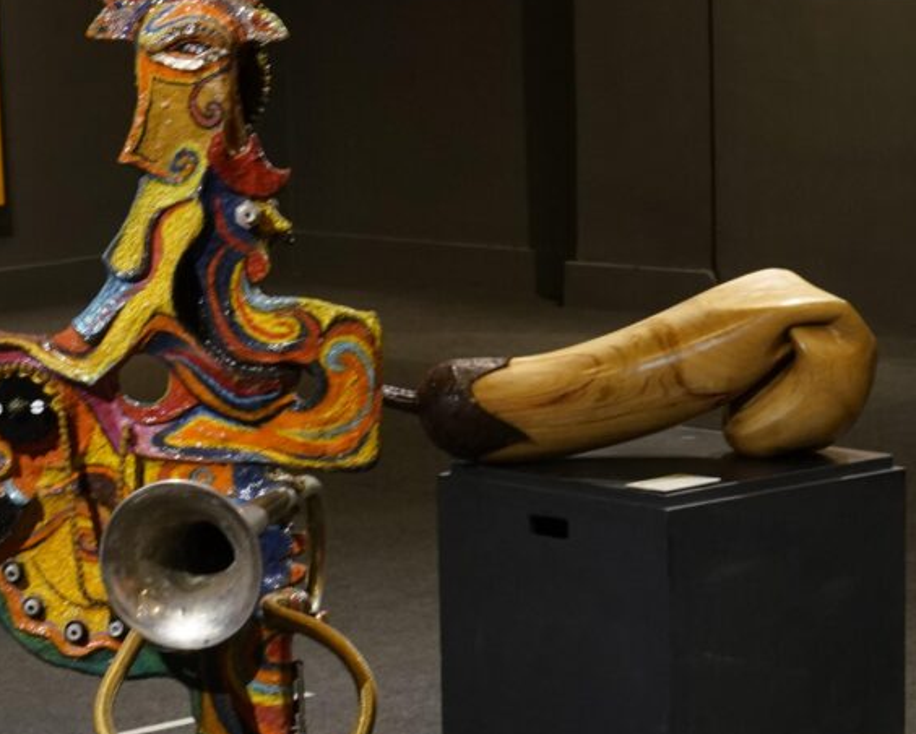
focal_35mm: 149
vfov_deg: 10.4
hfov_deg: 12.7
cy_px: 560
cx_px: -32
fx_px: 4042
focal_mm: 35
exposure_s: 1/10
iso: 1000
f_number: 8
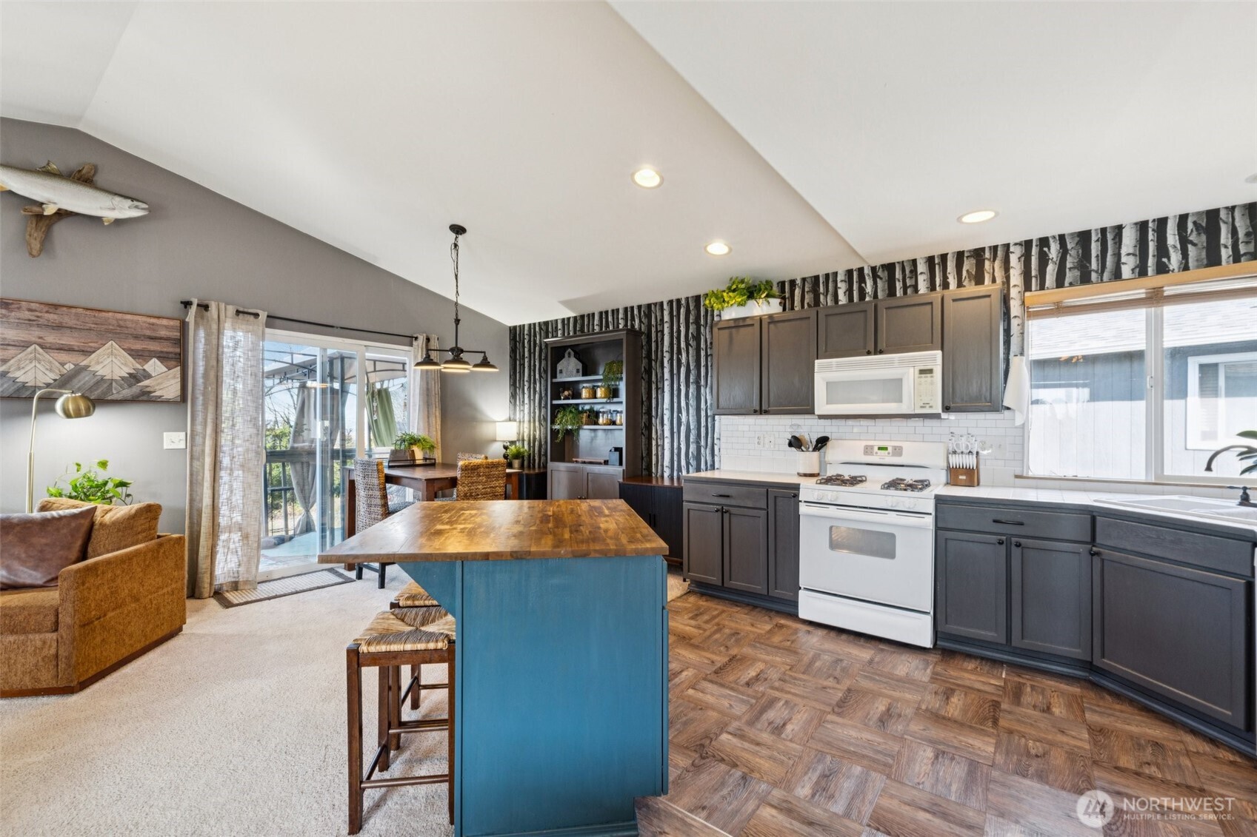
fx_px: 524
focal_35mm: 15
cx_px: 628
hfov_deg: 100.4
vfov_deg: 77.3
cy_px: 418
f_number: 9
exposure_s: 1/3.33
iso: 200
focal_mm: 10
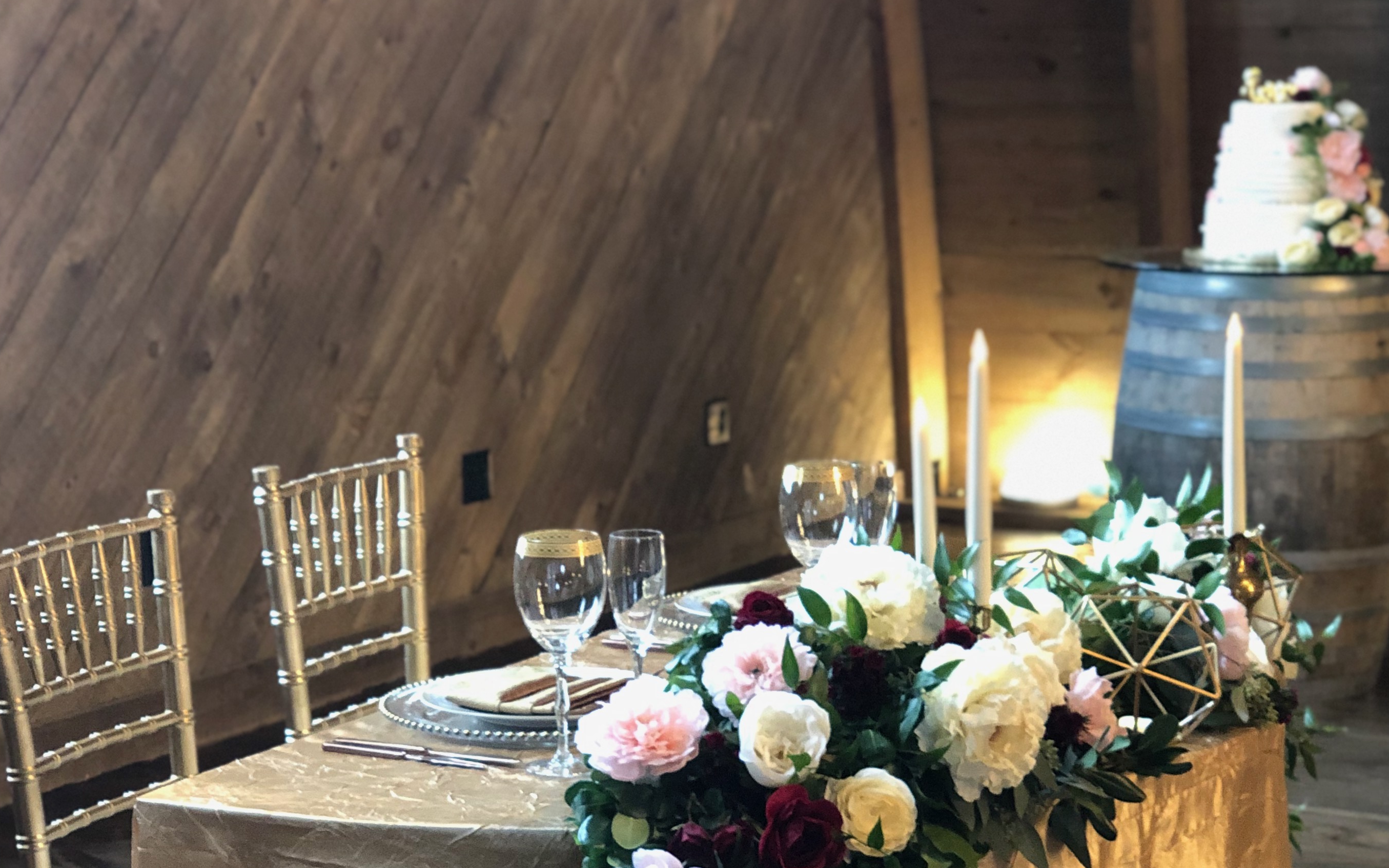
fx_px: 3104
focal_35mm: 82
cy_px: 823
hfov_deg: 25.2
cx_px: 727
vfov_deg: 15.7
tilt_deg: -13.4
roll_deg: -0.3
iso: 160
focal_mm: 6
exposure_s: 1/13
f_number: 2.4
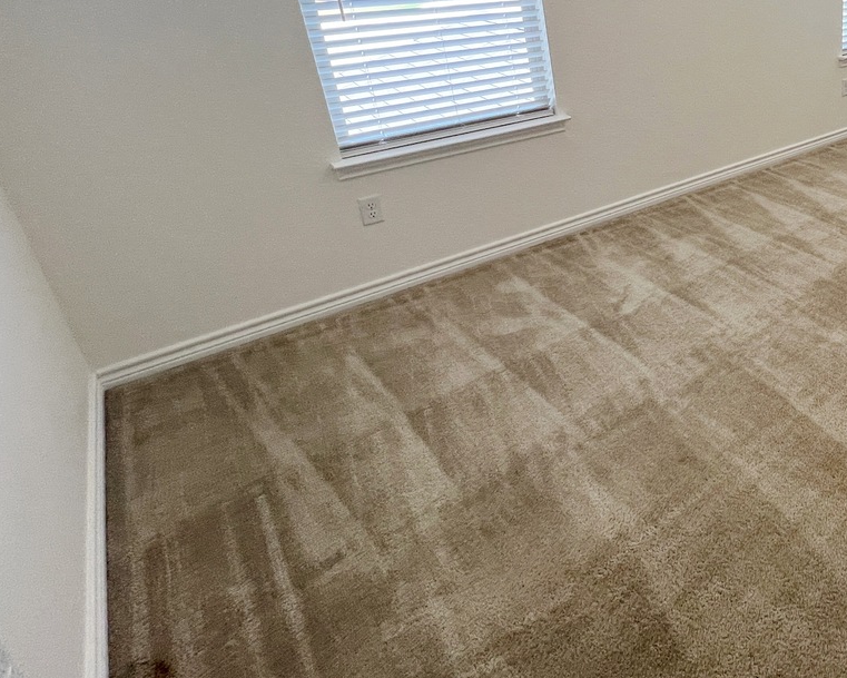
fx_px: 602
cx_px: 797
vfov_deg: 56.1
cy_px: 174
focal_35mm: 24
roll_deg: -0.6
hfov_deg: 57.7
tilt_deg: -22.4
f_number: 1.8
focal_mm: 1.57
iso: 160
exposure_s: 1/120
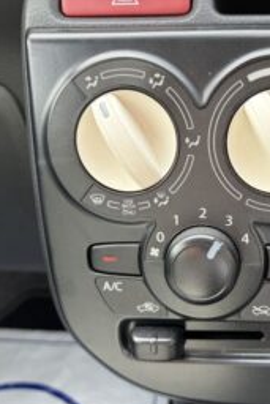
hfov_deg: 34.8
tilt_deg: -29.8
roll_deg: +1.3
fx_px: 416
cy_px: 206
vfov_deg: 51.9
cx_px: 219
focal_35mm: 37
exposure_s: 1/161
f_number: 1.6
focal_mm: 5.96
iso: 100
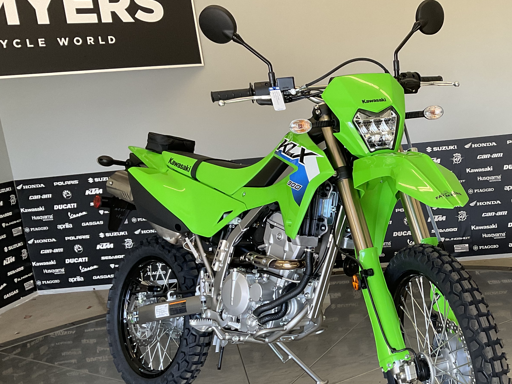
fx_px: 725
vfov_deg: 29.6
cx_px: 421
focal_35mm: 49
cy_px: 236
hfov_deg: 37.3
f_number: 1.8
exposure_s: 1/103
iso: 64
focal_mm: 3
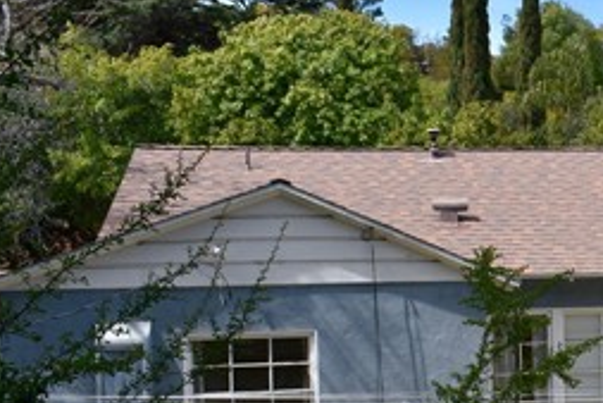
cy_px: 256
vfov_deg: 17.9
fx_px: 1274
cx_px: 686
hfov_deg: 24.6
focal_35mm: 76
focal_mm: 20
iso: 180
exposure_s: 1/500
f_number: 8
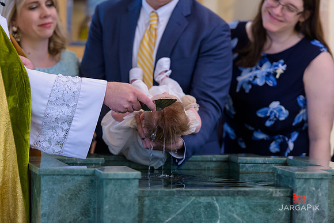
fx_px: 1670
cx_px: 167
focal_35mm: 180
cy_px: 112
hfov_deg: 11.4
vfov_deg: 7.6
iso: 1000
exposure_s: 1/200
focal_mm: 180
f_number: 3.2
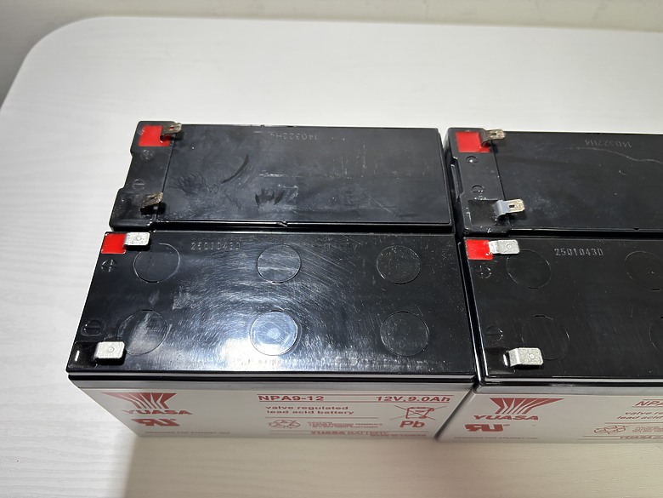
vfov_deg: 53.1
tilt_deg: -56.3
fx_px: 498
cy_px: 249
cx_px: 332
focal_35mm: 26
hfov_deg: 67.3
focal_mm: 5.96
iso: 100
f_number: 1.6
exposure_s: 1/60
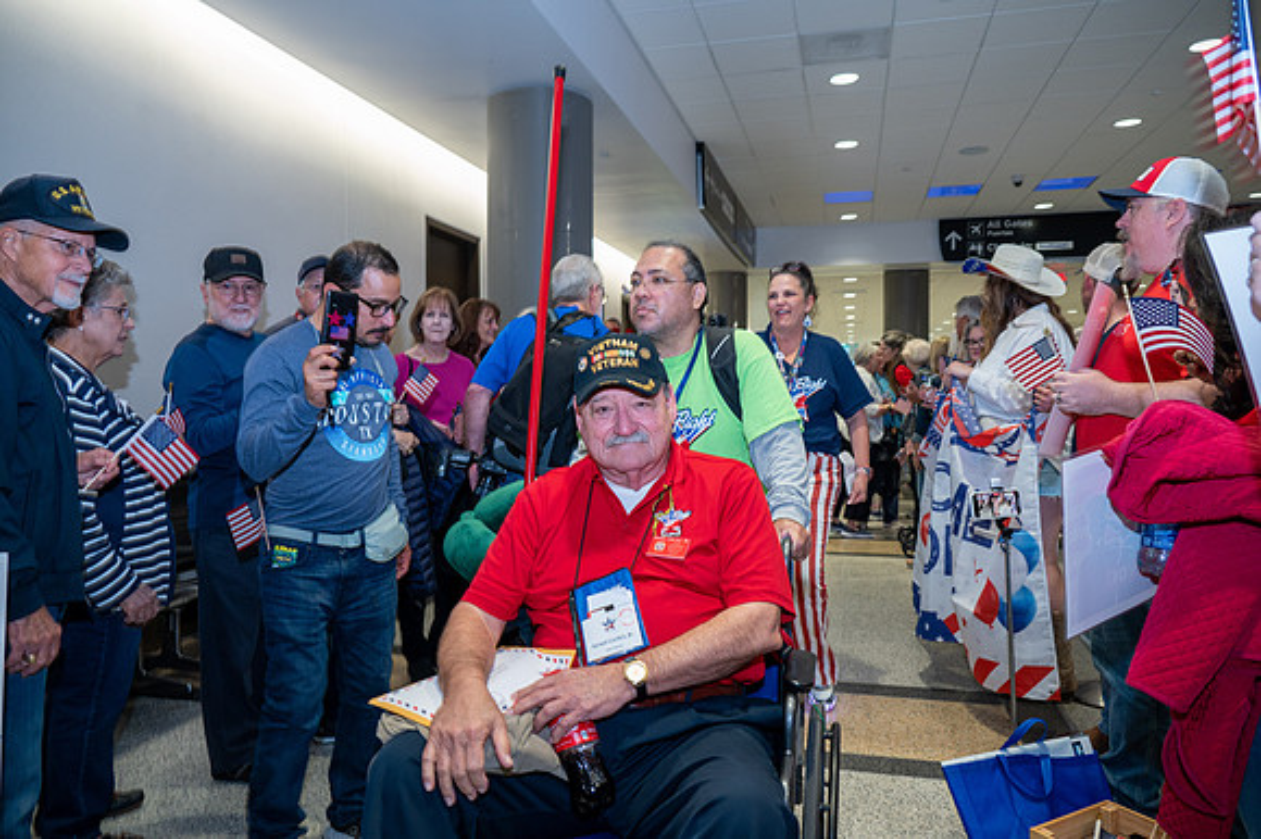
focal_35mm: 26
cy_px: 420
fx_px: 910
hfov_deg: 69.4
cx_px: 630
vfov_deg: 49.5
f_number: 4.5
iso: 800
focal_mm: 26
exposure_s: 1/40
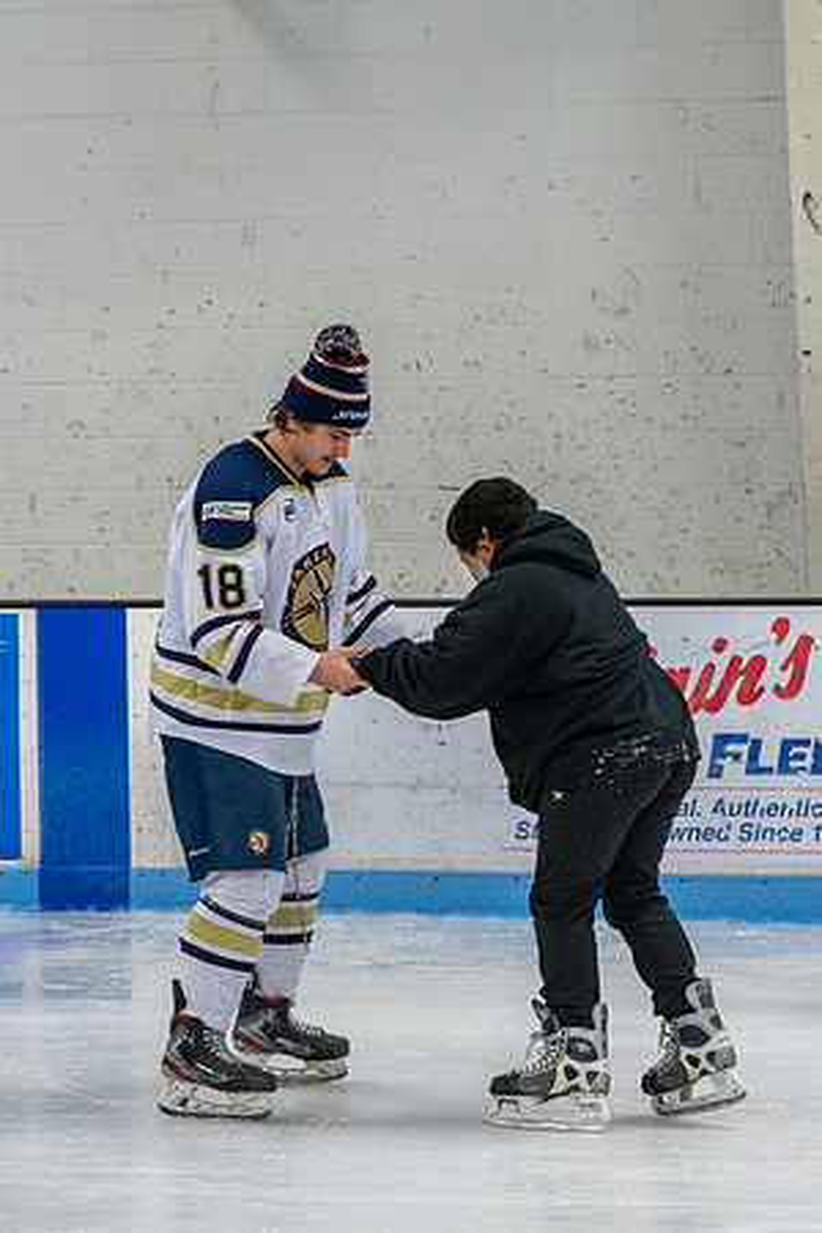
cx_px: 373
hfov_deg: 10.8
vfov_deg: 16.1
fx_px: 4360
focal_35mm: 127
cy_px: 616
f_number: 4
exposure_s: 1/250
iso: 320
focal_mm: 56
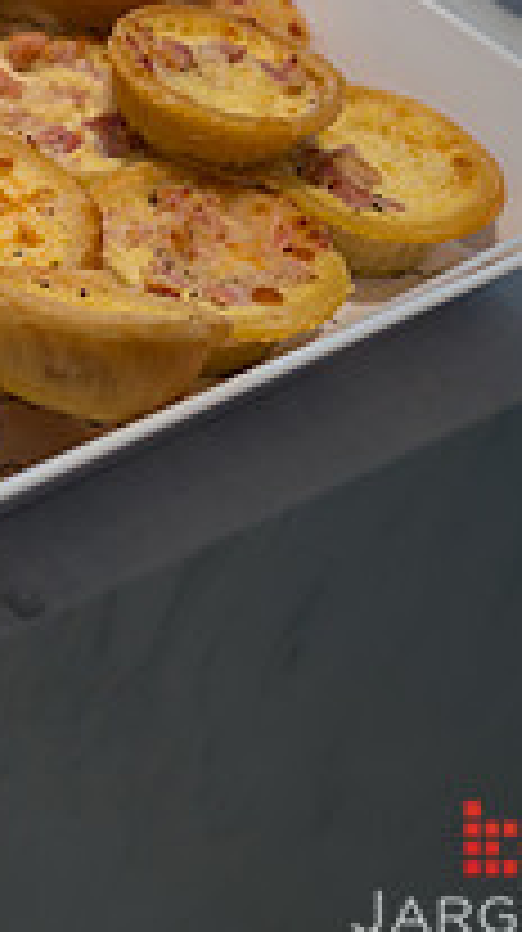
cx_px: -518
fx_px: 2147
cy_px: 177
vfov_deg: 24.1
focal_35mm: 87
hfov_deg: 12.3
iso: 400
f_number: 3.5
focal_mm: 29
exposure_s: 1/200
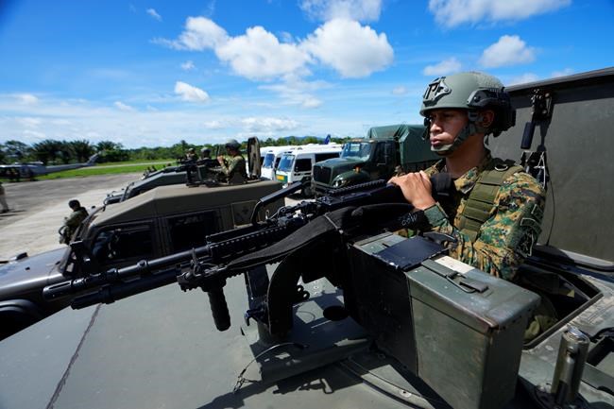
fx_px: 273
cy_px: 204
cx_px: 307
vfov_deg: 73.7
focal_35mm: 16
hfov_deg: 96.8
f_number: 7.1
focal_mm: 16
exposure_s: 1/250
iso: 100
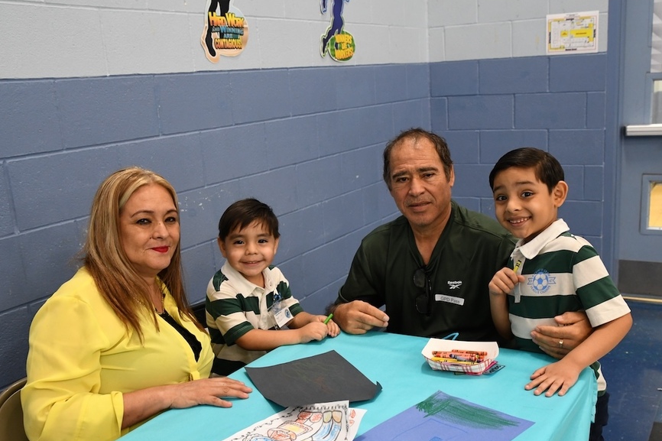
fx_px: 717
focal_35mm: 39
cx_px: 355
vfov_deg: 34.1
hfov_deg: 49.5
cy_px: 254
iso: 2000
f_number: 5.6
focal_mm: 22
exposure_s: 1/60
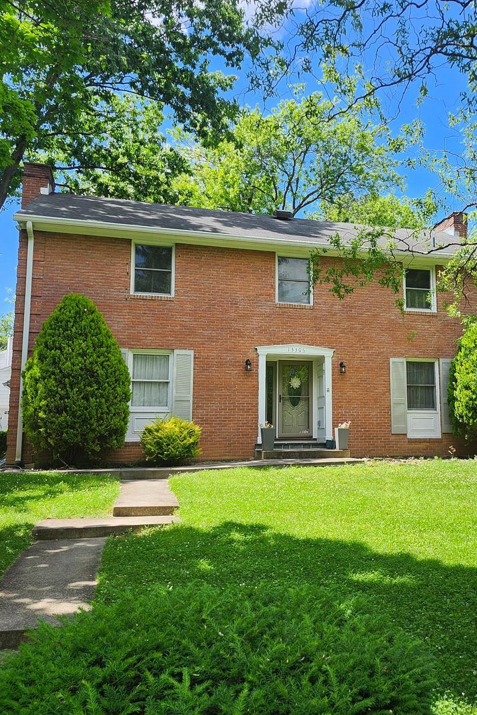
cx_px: 347
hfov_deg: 40.2
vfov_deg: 58.7
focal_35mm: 32
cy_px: 358
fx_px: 636
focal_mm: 5.54
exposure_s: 1/541
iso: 25
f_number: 1.8
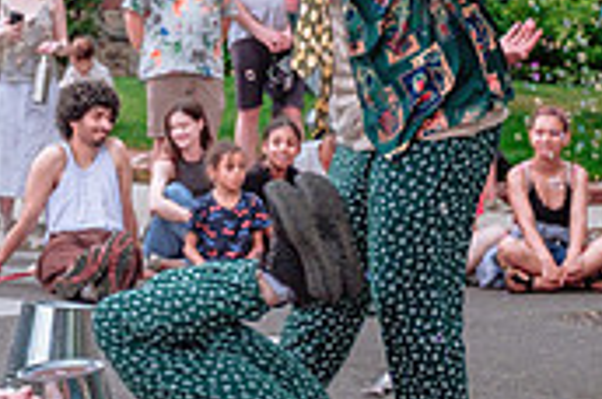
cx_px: 140
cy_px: 152
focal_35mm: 142
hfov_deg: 14.4
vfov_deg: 9.6
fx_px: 2370
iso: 500
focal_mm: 28.3
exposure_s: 1/250
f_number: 2.8
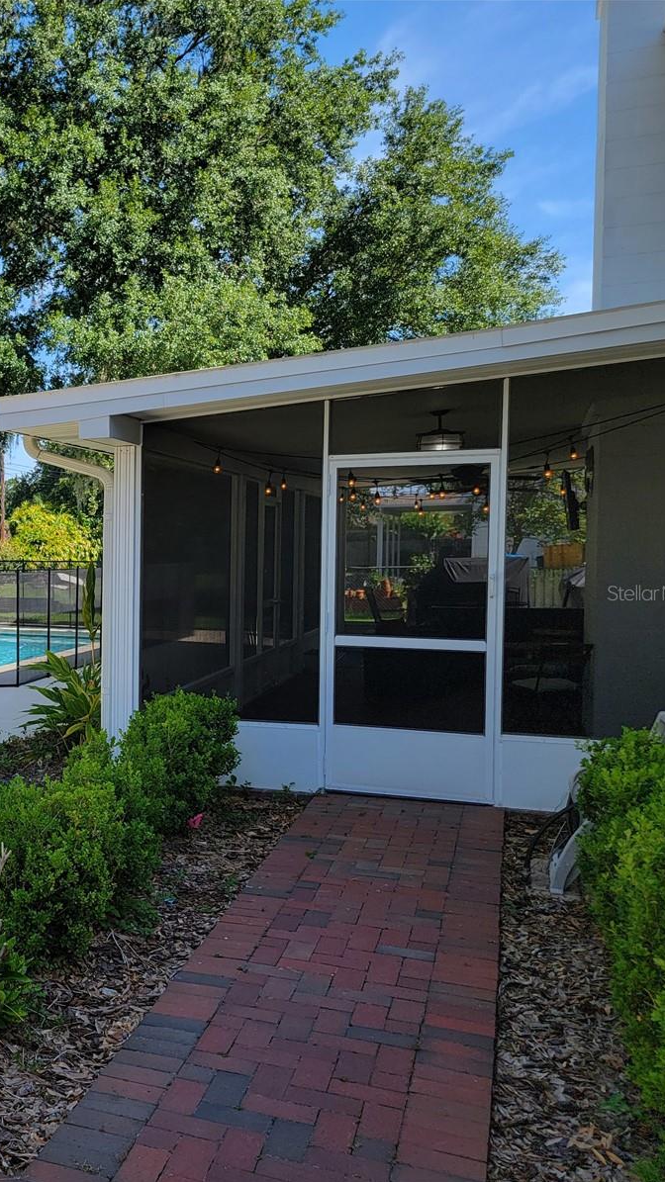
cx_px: -91
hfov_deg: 29.8
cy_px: 592
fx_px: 1097
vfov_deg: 56.6
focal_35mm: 35
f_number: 1.8
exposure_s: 1/480
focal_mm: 6.7
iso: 16
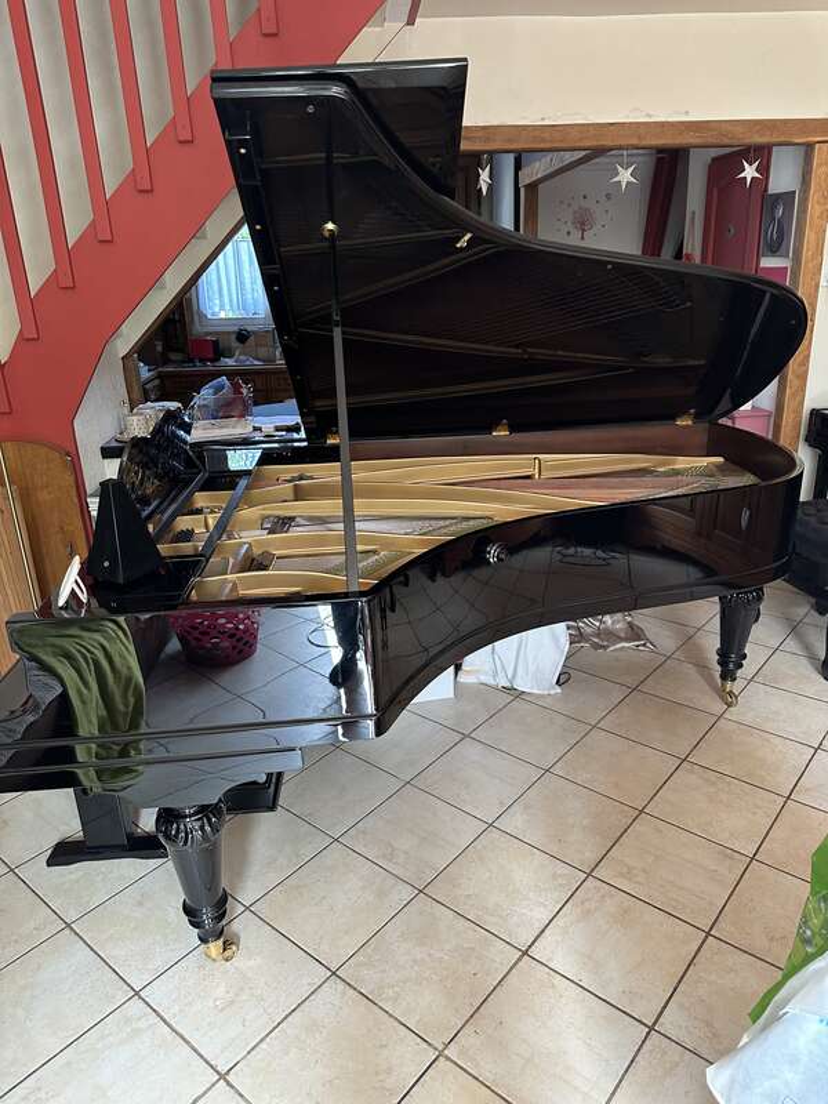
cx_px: 414
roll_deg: +1.0
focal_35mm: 24
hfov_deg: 56.8
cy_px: 552
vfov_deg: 71.6
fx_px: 765
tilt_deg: -18.4
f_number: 1.78
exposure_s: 1/101
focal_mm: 6.86
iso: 250
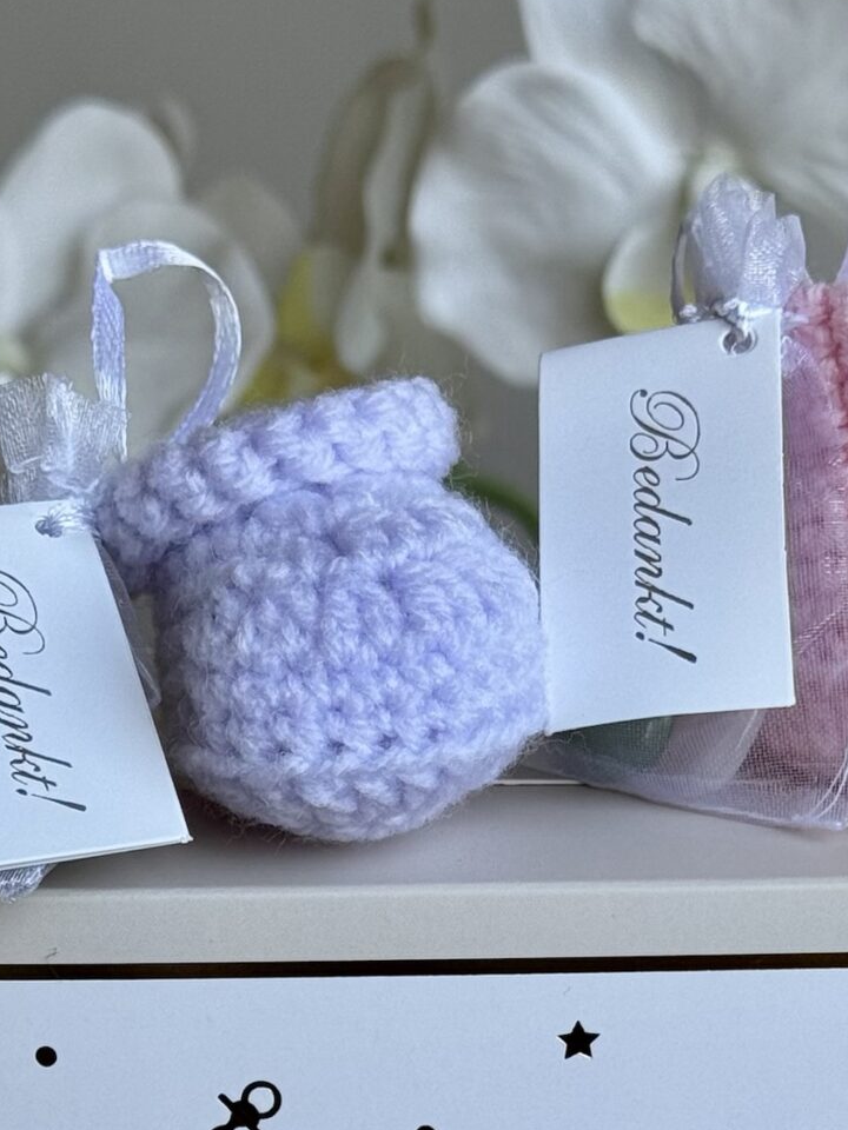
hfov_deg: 11.6
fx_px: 4181
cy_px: 1302
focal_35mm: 128
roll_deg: +1.9
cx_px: 509
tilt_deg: -18.9
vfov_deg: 15.0
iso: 50
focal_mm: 6.76
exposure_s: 1/199
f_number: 1.78
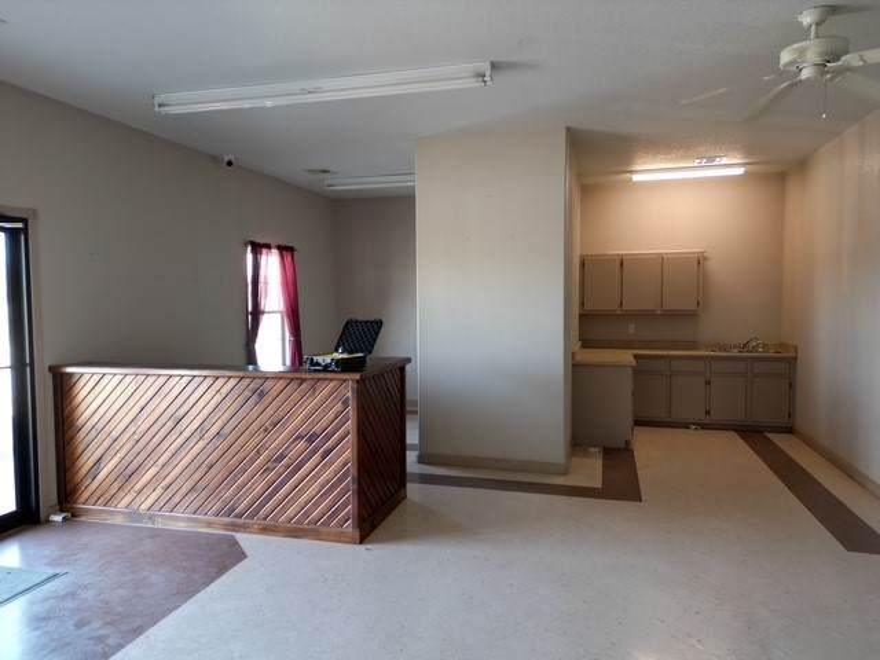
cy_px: 330
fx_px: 610
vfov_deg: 56.8
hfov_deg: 71.6
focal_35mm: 24
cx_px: 440
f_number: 1.7
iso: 100
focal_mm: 6.72
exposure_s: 1/25
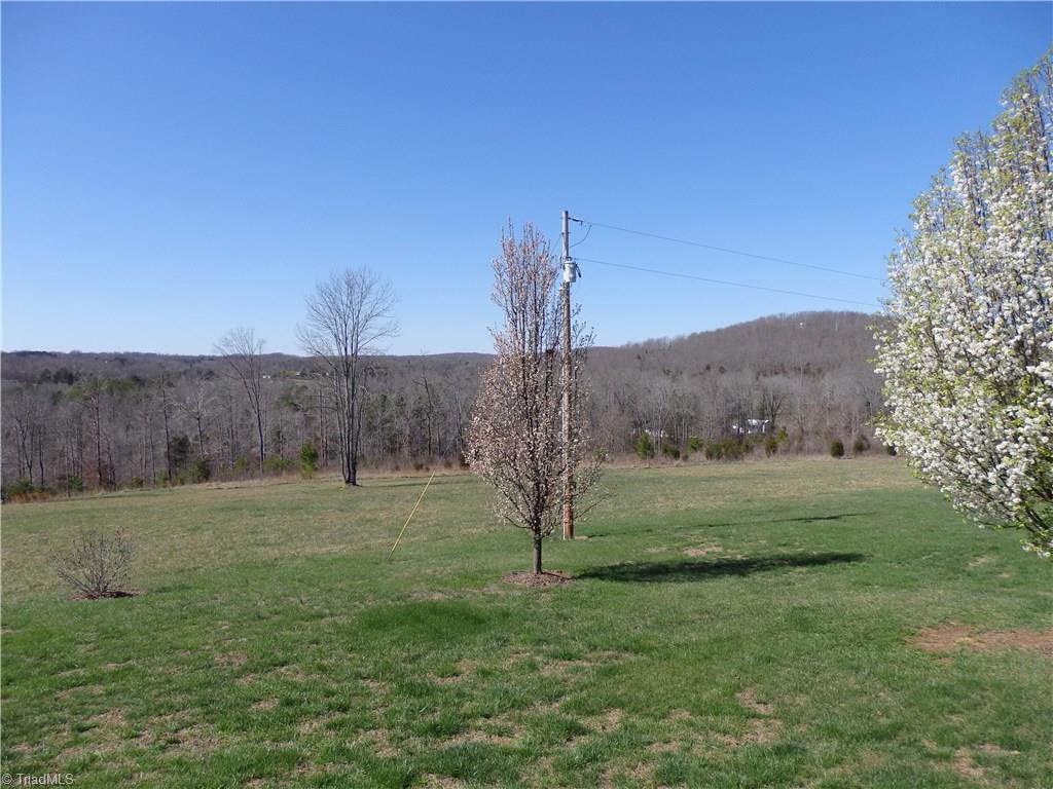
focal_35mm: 25
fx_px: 760
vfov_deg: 54.9
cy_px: 394
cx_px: 526
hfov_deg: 69.4
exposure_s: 1/160
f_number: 8.7
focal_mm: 4.5
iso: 100
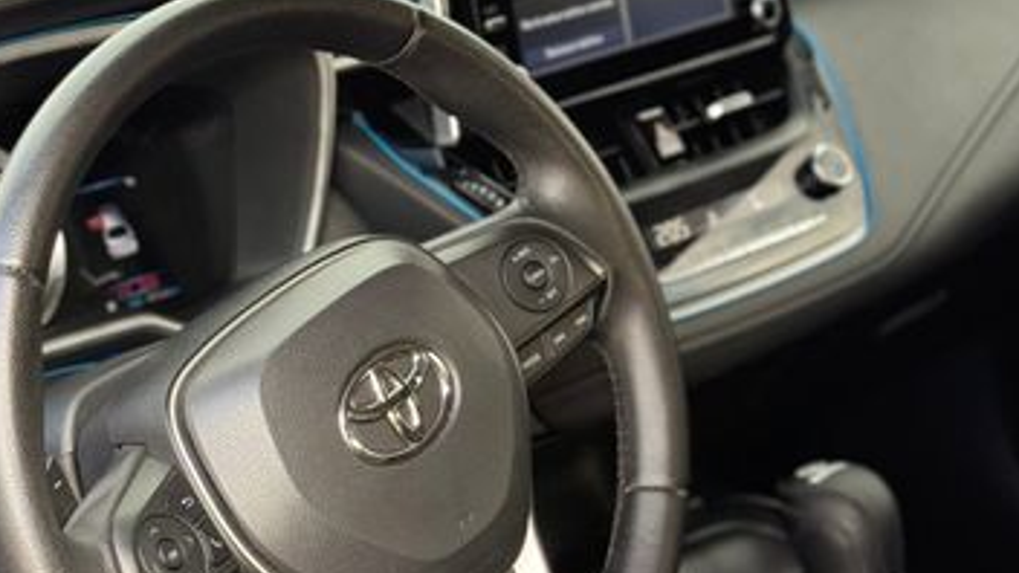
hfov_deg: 30.0
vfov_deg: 17.2
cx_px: 385
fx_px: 1891
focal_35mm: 70
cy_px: 408
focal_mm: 6.76
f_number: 1.78
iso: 160
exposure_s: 1/137
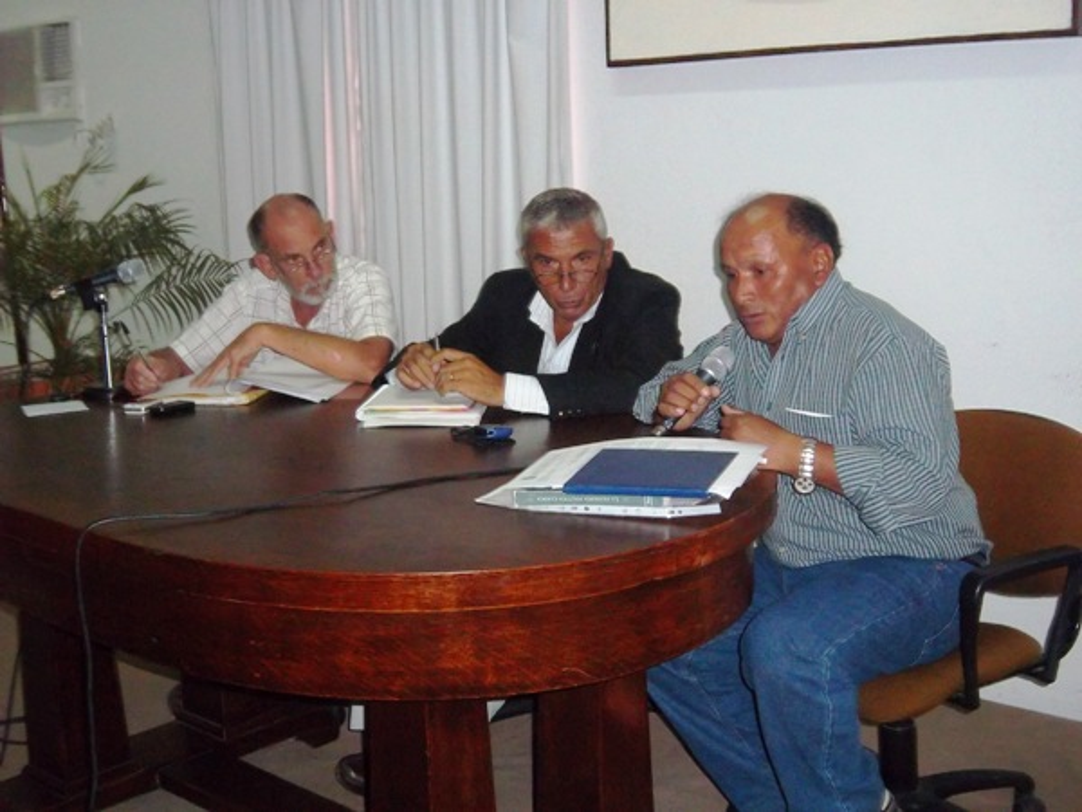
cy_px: 406
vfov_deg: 30.9
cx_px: 541
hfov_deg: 40.4
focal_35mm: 47
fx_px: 1469
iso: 400
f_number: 4.58
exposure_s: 1/40
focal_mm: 8.3
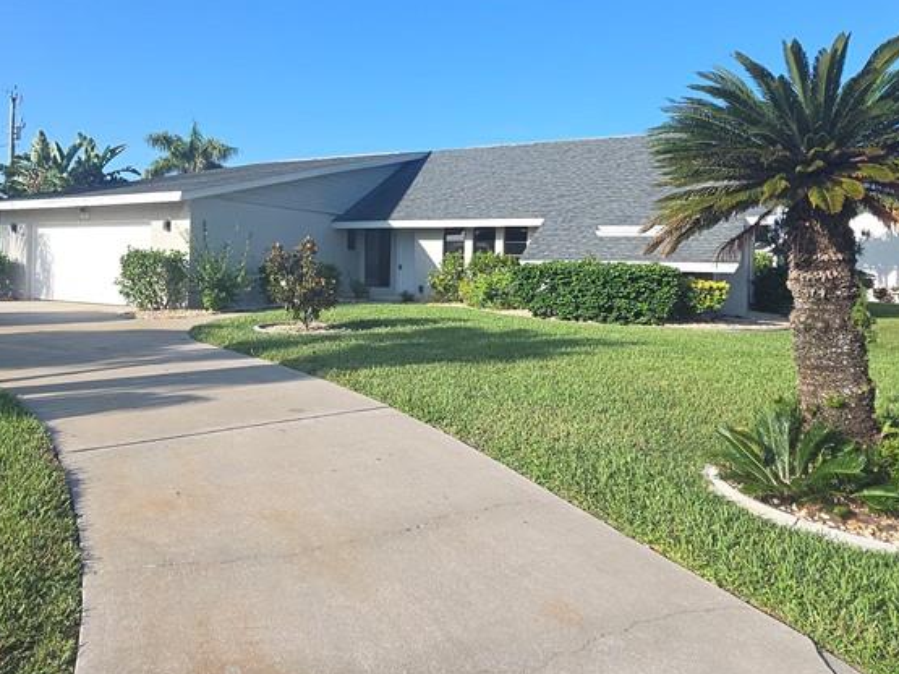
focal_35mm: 24
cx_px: 350
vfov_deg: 56.1
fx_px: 623
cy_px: 251
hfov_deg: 70.7
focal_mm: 2.2
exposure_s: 1/1248
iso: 50
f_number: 2.2
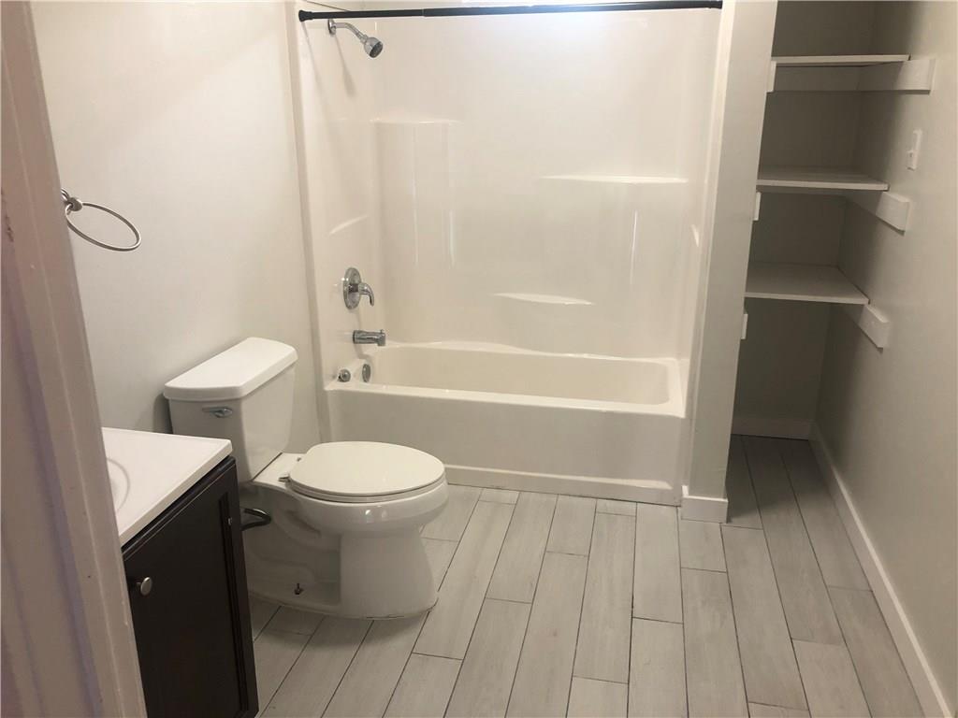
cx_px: 479
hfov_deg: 63.4
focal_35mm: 28
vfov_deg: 49.7
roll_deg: +0.0
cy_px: 359
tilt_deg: -18.3
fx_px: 775
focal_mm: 4
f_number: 1.8
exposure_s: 1/15
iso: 40
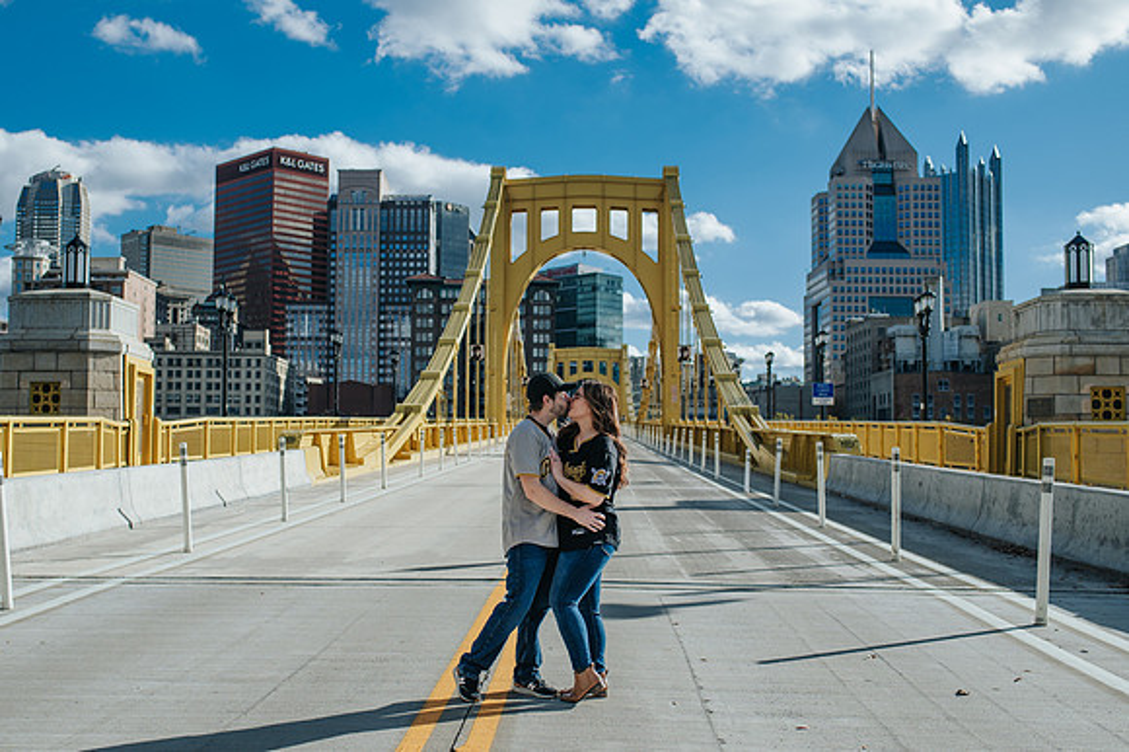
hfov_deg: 47.3
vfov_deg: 32.5
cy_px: 418
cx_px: 506
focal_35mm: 41
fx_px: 1288
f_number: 3.5
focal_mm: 35
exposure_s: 1/2000
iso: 100
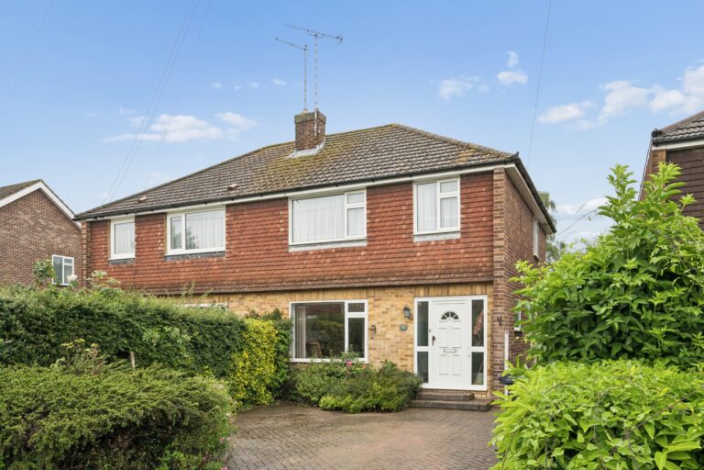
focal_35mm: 26
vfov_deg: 49.6
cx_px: 352
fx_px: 508
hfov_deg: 69.4
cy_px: 235
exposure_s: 1/640
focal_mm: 26
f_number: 8
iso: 2000
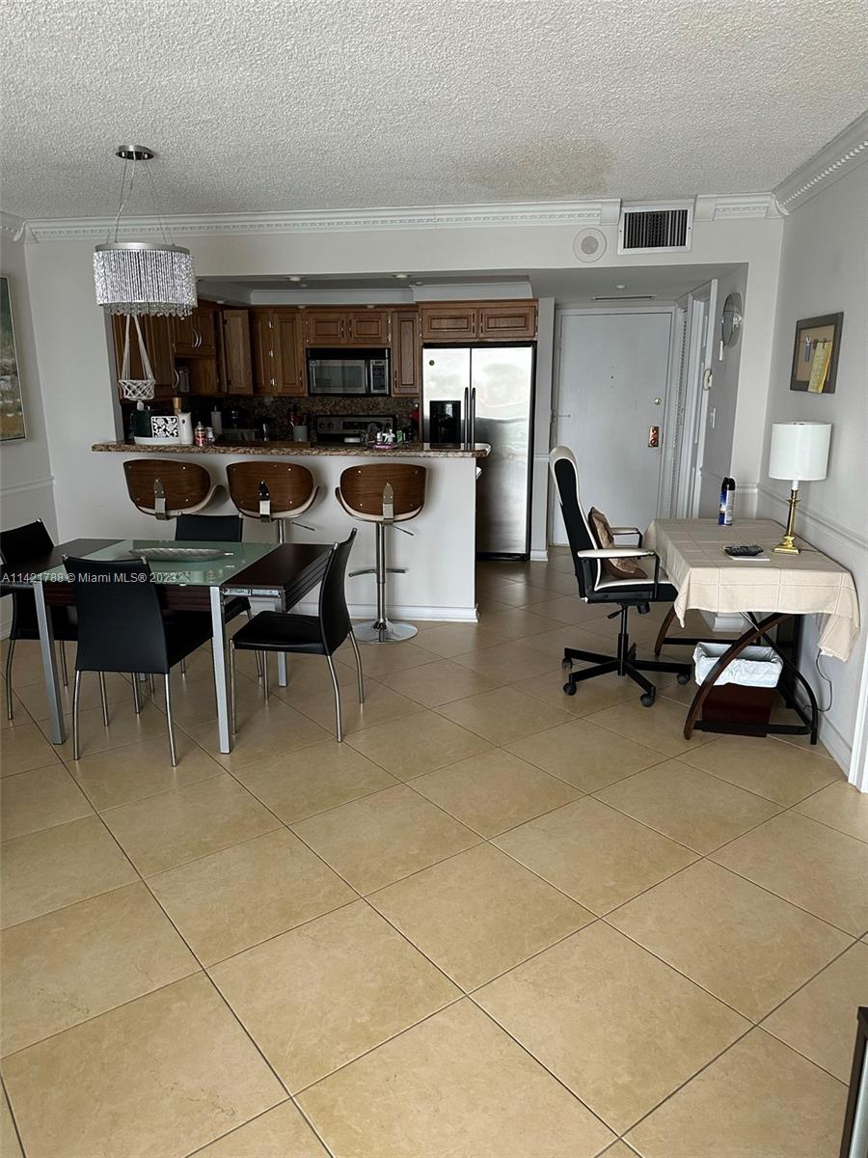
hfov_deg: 56.8
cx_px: 434
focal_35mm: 24
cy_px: 579
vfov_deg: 71.6
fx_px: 802
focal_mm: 6.86
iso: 250
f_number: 1.78
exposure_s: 1/60
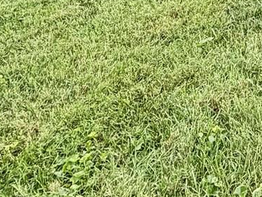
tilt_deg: -4.4
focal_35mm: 77
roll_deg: +0.2
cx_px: 523
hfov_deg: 17.8
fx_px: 583
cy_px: -242
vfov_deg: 14.4
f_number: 2.2
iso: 40
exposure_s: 1/770
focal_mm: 2.22
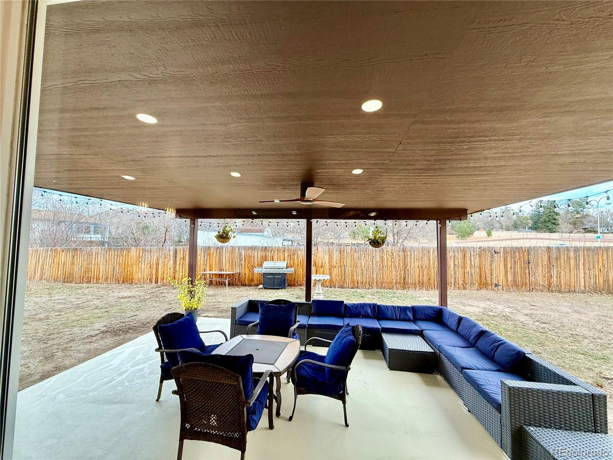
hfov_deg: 102.1
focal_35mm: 14
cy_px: 230
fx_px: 248
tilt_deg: +2.9
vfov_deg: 85.7
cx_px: 306
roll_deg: -1.1
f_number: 2.2
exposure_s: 1/99
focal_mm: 2.22
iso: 50
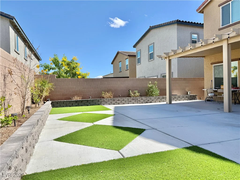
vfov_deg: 56.8
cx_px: 120
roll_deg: +1.9
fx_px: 166
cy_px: 90
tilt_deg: -1.0
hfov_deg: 71.6
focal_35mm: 24
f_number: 1.78
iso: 80
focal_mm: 6.76
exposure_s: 1/4975
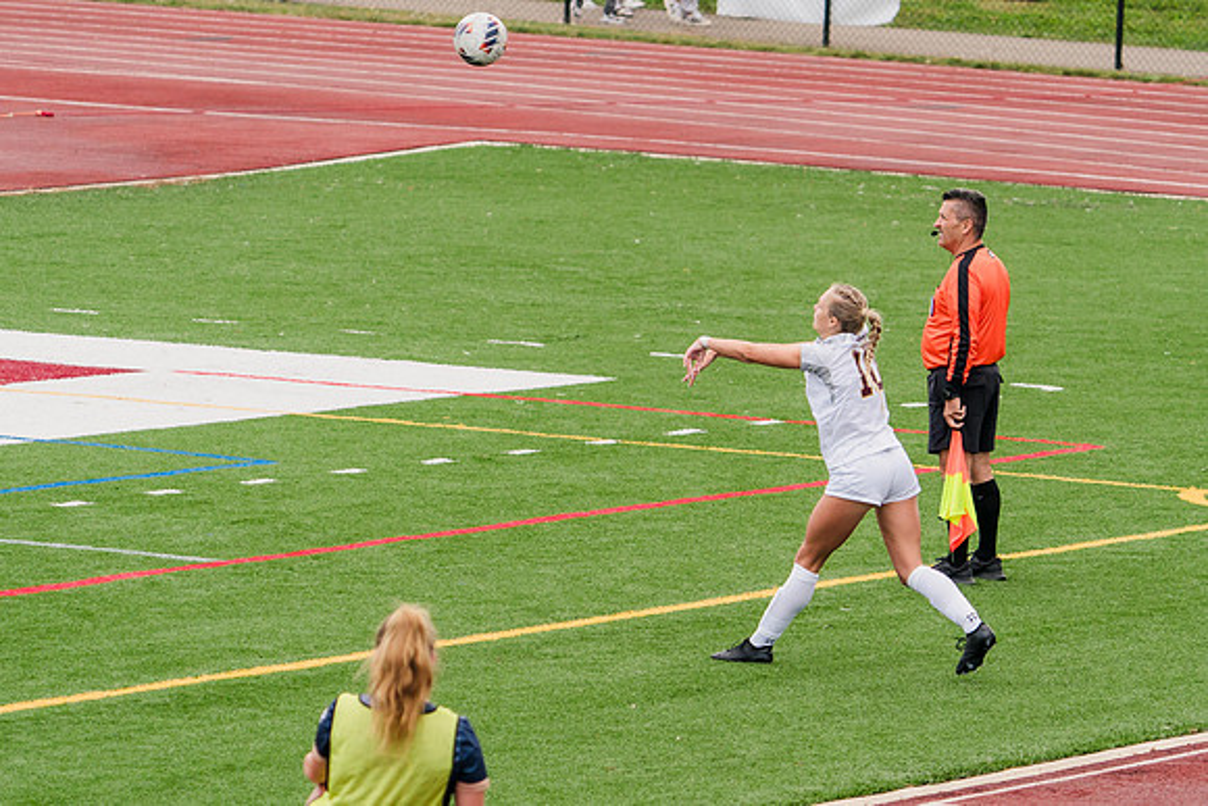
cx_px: 723
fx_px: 10458
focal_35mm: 312
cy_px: 365
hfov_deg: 6.6
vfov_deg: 4.4
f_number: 5.6
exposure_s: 1/1600
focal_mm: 200
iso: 640
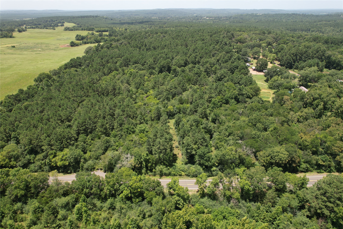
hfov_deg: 78.6
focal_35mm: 22
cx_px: 172
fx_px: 210
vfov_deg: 57.2
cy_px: 114
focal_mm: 8.38
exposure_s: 1/1000
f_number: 2.8
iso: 110
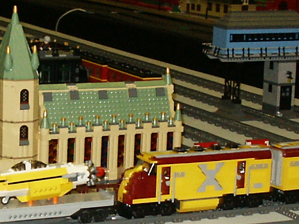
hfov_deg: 14.1
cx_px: 37
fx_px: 1201
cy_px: 126
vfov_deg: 10.7
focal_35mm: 139
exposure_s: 1/45
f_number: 3
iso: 200
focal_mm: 7.18
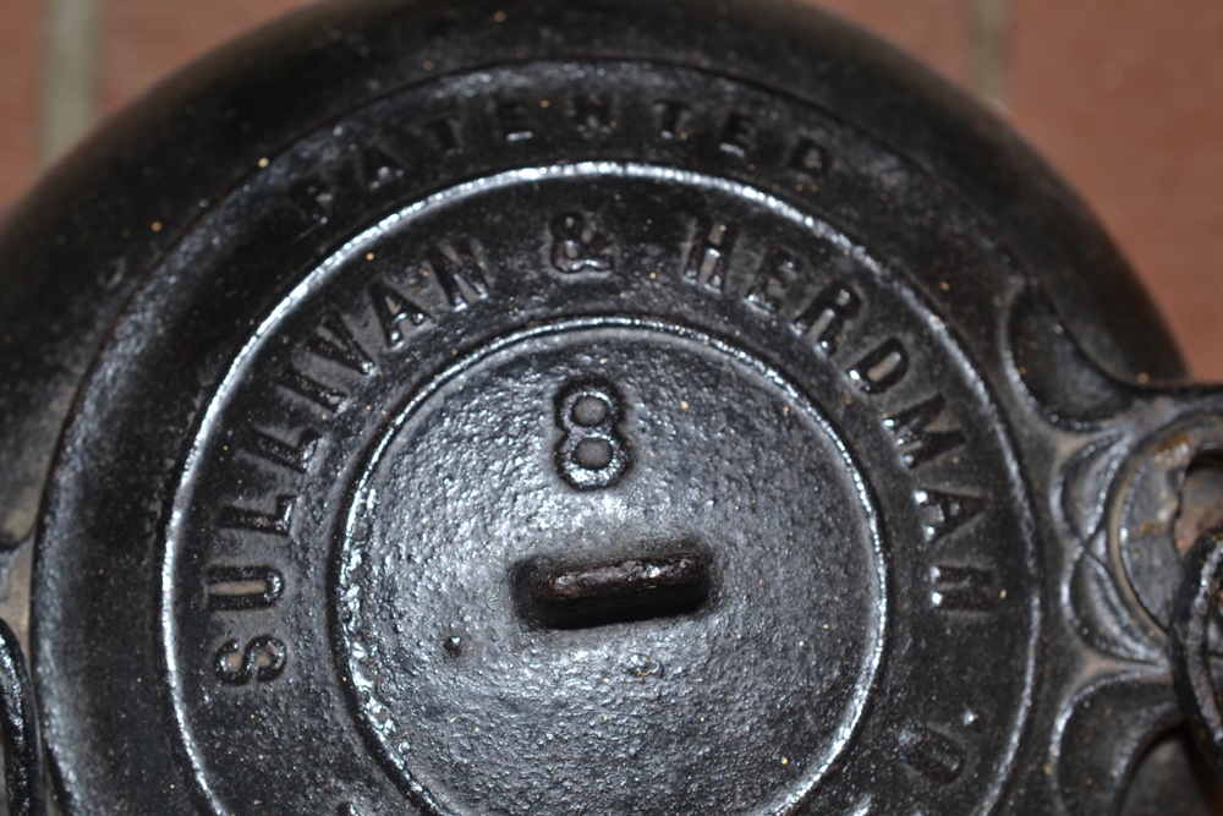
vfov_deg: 22.6
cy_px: 408
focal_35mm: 60
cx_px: 612
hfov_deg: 33.4
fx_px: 2038
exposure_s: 1/60
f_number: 8
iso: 100
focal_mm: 40
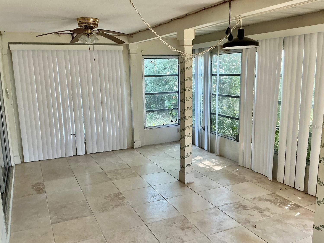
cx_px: 156
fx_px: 290
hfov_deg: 58.3
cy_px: 127
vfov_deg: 45.4
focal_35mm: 31
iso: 80
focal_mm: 3
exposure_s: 1/60
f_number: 1.8
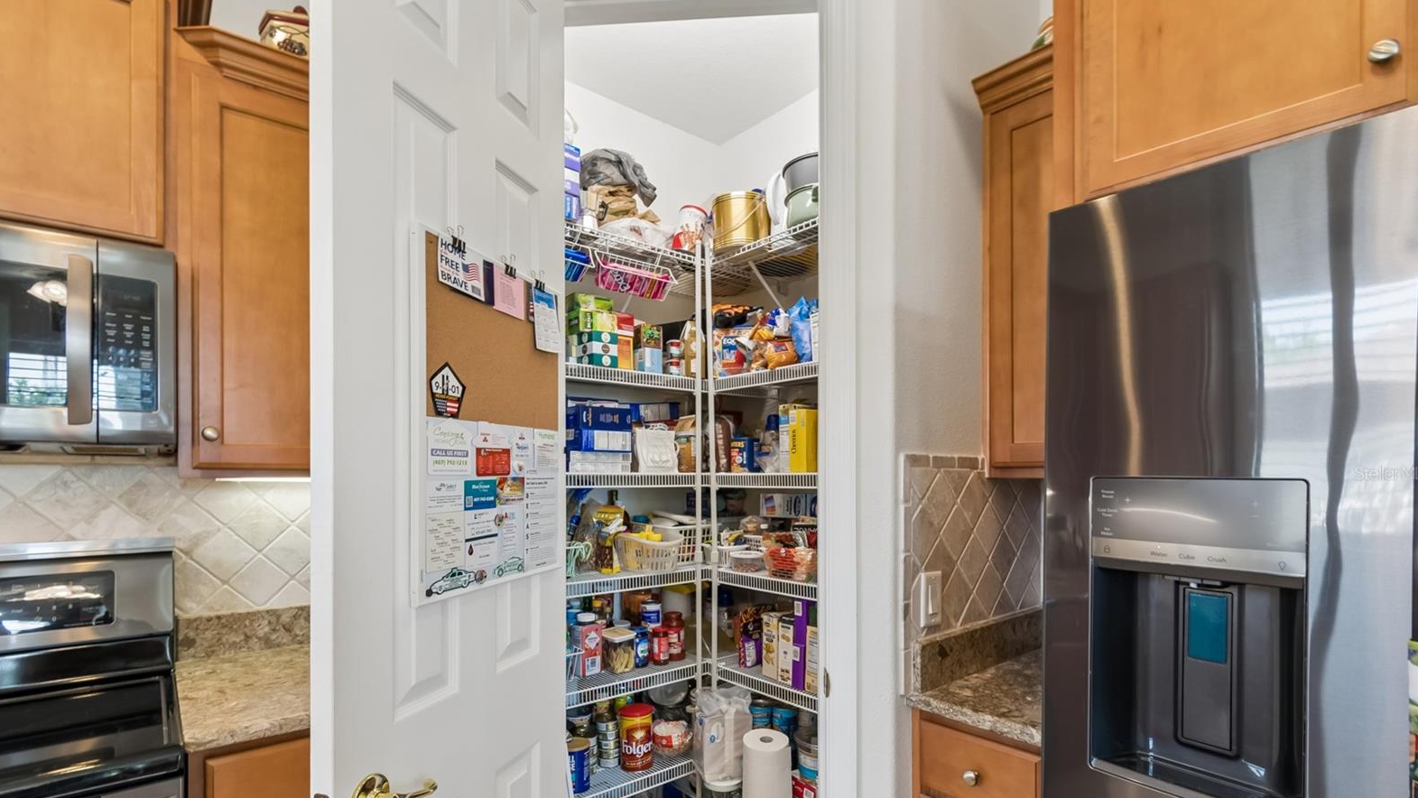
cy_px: 473
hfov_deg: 99.4
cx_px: 713
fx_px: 602
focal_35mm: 16
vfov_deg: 66.5
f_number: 7.1
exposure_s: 1/8
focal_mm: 10
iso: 100
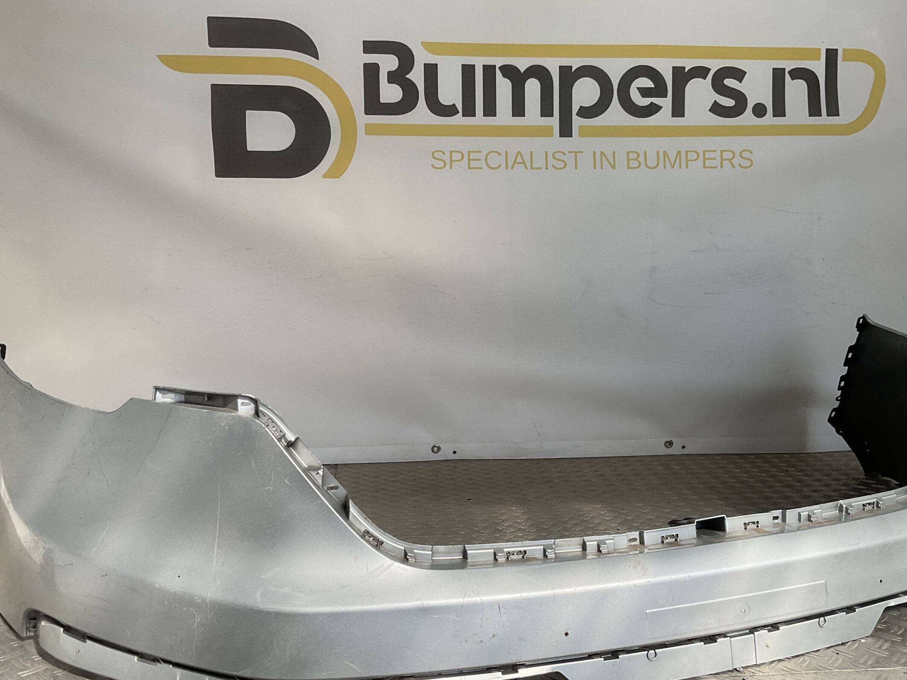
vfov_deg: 40.6
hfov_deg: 52.6
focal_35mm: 35
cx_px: 479
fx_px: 917
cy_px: 391
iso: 16
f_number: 1.8
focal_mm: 3
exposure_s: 1/883
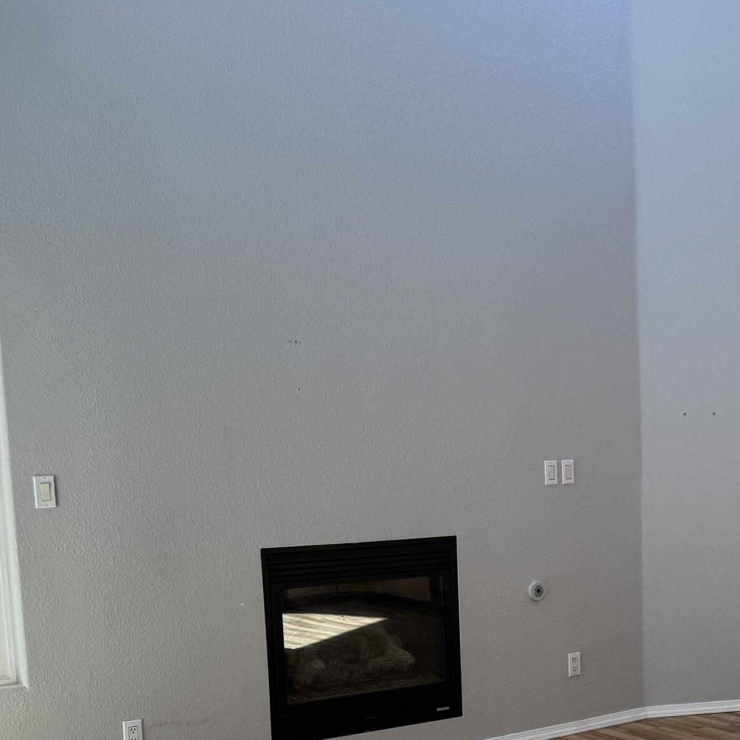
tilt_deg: -9.4
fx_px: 1306
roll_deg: +0.8
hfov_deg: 30.4
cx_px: 649
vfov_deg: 30.6
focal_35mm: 54
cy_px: 630
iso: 64
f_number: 1.78
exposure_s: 1/120
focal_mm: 6.86
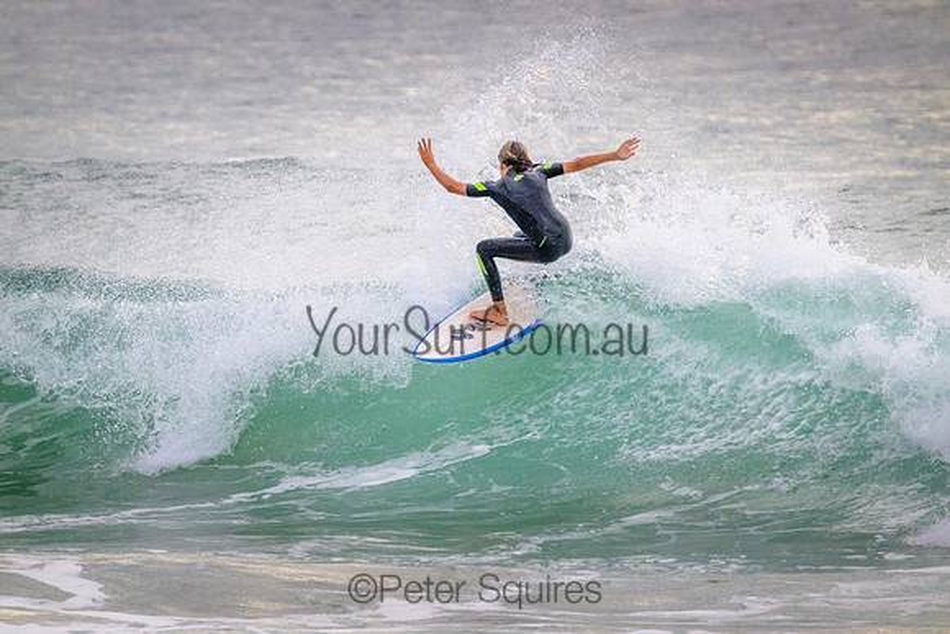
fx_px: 21115
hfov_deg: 2.6
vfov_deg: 1.7
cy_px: 317
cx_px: 475
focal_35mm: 800
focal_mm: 800
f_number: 11
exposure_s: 1/2000
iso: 2000
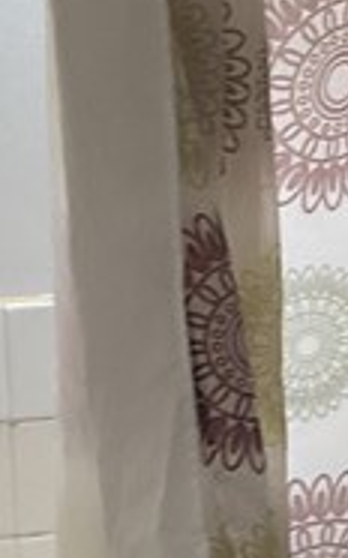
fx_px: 2568
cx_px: 312
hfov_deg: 7.7
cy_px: 411
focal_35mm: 169
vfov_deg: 12.4
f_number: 1.8
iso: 80
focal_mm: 3
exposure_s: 1/60
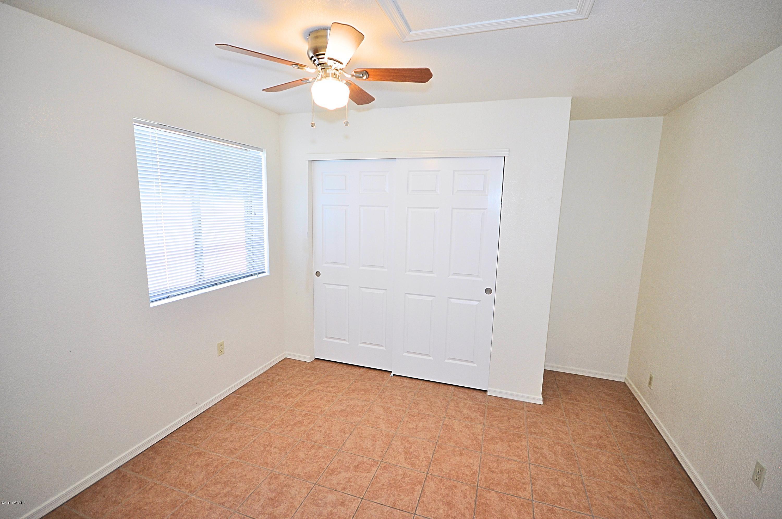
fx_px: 325
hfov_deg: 100.5
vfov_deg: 77.2
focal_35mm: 15
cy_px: 260
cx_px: 391
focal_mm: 10
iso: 400
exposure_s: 1/60
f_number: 4
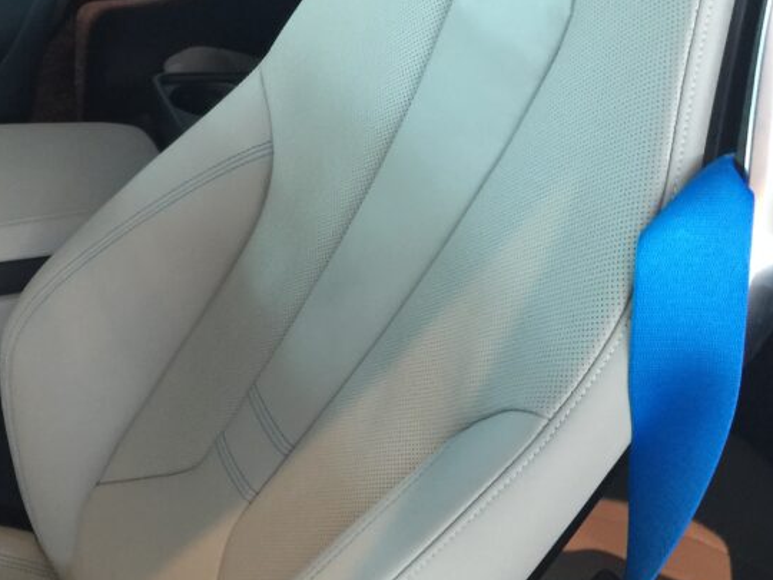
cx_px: 203
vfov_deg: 26.5
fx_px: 1228
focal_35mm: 55
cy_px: 339
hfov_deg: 34.3
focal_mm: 4.15
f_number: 2.2
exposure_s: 1/10
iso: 100
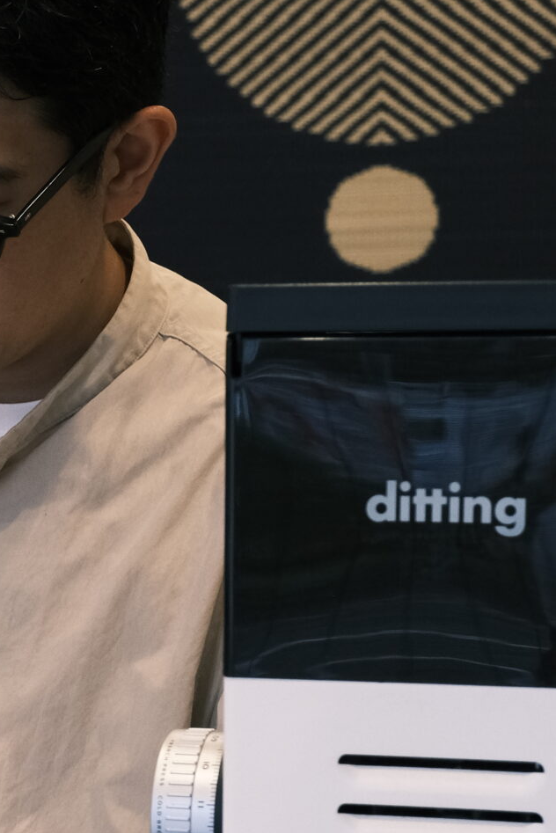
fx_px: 2940
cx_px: -176
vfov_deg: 16.0
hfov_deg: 10.6
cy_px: 672
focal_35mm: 127
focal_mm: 31.4
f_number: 4.7
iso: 2000
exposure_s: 1/100
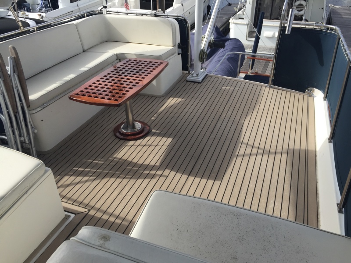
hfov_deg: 61.7
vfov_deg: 48.2
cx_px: 176
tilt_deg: -32.9
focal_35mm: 29
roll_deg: +3.1
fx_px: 294
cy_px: 132
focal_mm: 4.15
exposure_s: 1/1721
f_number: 2.2
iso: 32
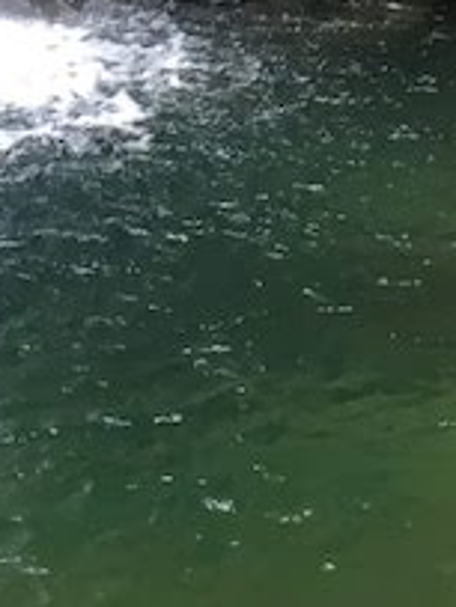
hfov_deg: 8.1
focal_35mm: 182
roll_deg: -1.8
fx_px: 3197
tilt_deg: -7.7
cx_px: 101
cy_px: -503
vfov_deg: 10.2
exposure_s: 1/30
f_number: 2.2
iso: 50
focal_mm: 4.15
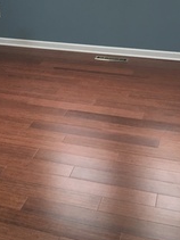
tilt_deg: -10.9
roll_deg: +1.3
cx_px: 31
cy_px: -18
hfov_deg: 21.9
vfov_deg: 27.2
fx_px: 458
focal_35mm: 66
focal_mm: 4.15
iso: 25
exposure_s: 1/15
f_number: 2.2
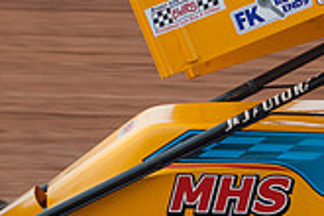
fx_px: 4509
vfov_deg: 2.7
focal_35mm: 501
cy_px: 118
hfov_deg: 4.1
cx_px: 375
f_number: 4.5
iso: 250
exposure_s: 1/320
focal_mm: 95
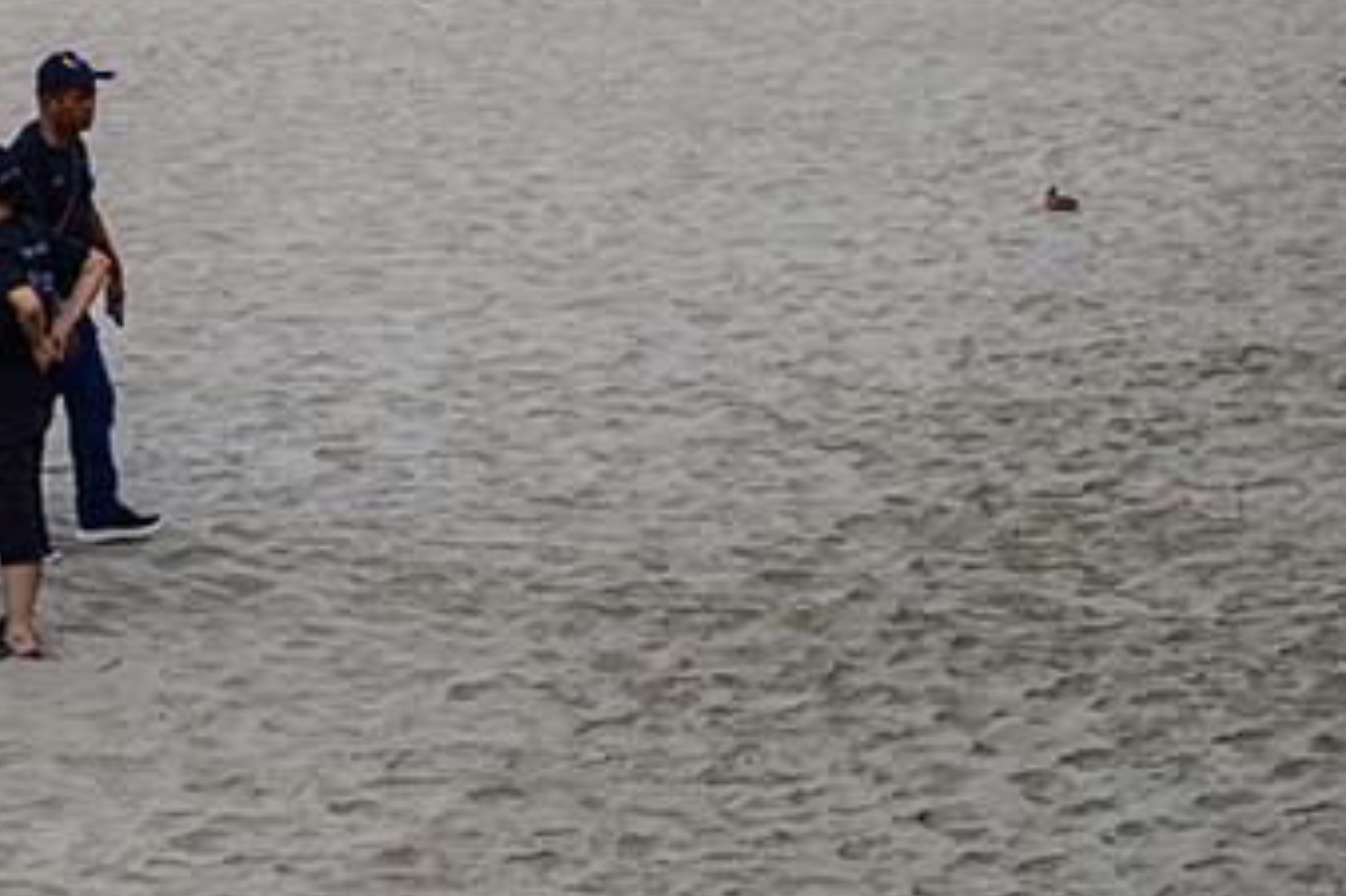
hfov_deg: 10.1
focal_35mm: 199
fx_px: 7436
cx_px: -382
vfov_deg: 6.9
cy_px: 259
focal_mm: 70
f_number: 5
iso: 640
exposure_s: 1/200
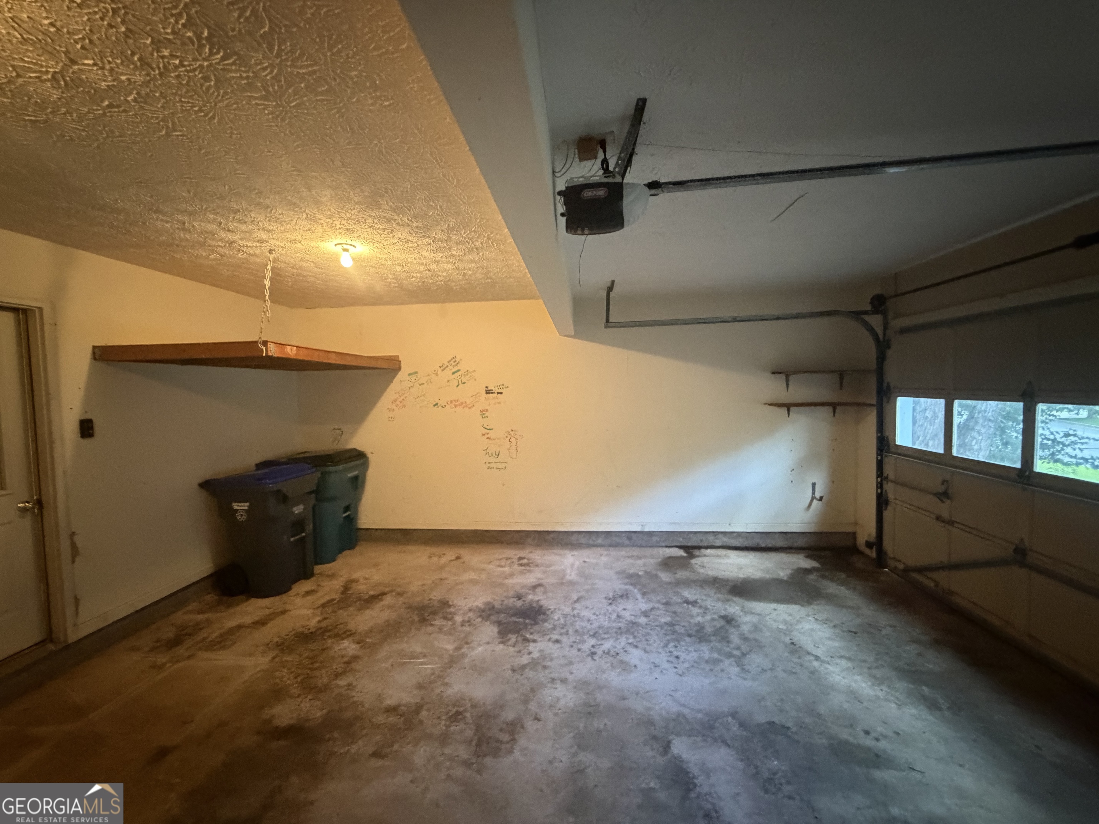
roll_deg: +0.3
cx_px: 550
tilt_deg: -4.9
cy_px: 412
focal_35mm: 14
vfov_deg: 85.7
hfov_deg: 102.1
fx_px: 444
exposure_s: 1/40
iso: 1250
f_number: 2.2
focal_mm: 2.22
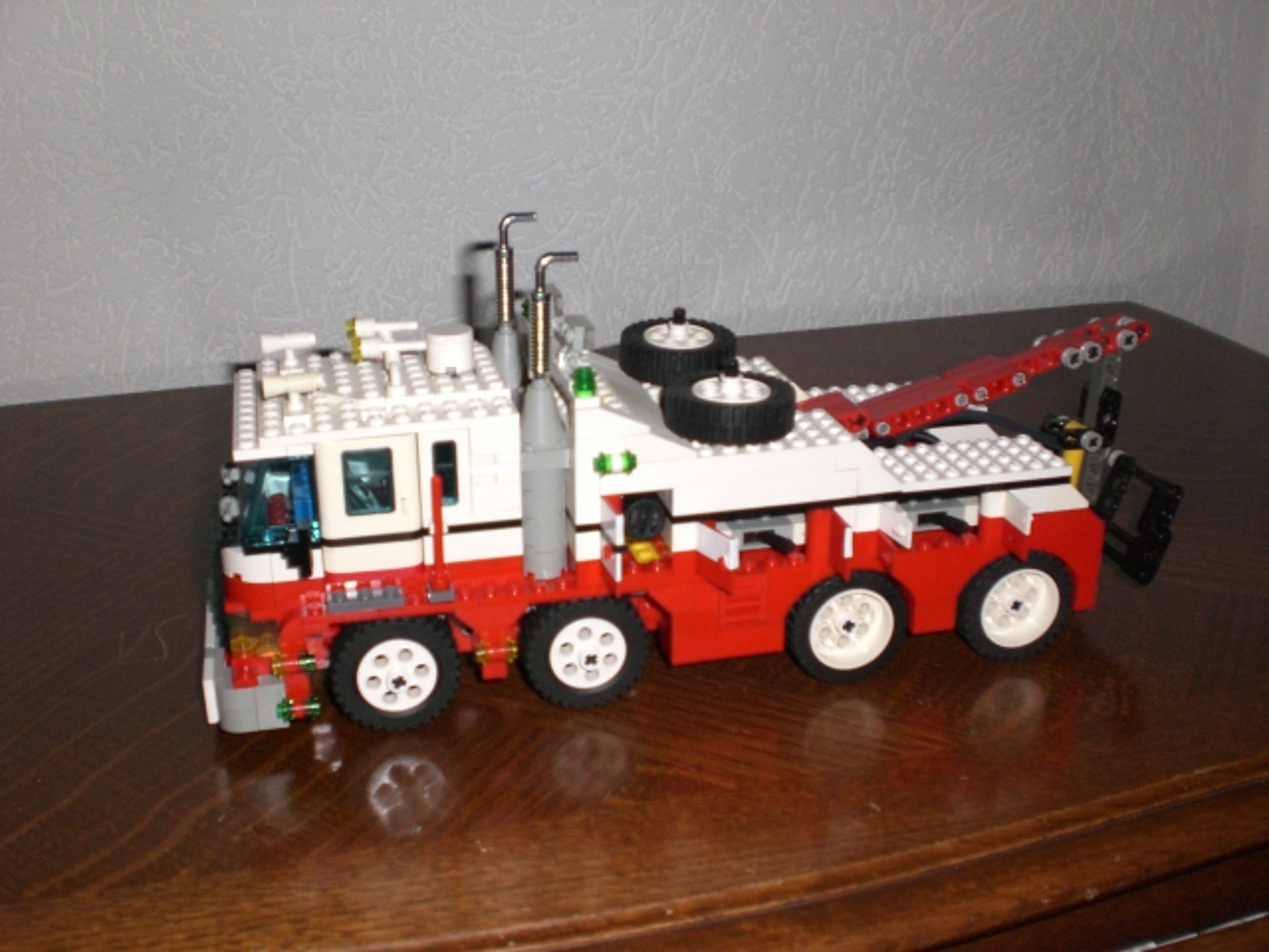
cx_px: 634
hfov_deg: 49.0
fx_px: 1393
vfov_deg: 37.7
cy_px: 476
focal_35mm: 38
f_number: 3.1
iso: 200
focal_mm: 6.3
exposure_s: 1/60
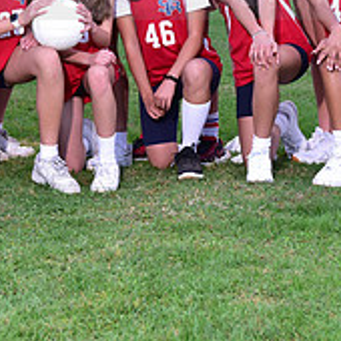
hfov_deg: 10.3
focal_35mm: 168
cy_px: -39
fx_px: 1872
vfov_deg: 10.3
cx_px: 24
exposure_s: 1/200
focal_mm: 58
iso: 800
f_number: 5.6
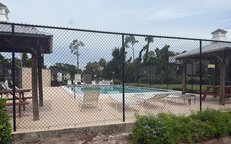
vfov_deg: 45.9
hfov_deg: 68.4
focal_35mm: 27
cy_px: 82
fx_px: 170
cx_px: 110
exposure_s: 1/8130
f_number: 1.78
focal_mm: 6.76
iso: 80
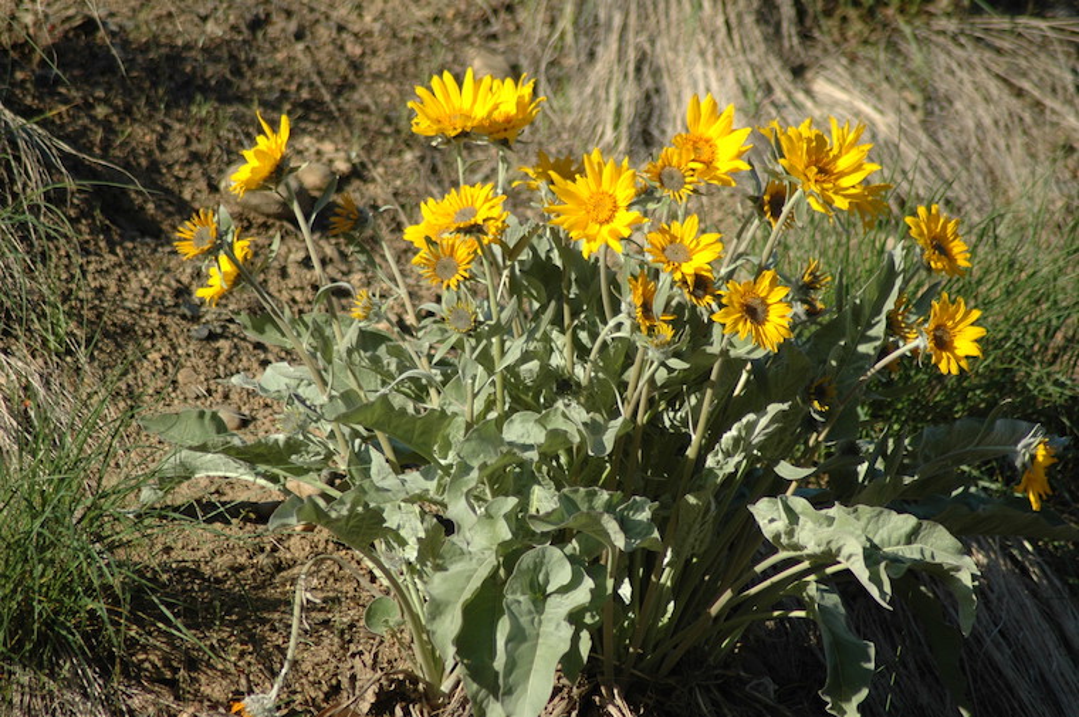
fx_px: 10778
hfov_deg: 5.7
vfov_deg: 3.8
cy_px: 358
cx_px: 540
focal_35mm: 360
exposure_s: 1/640
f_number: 5.3
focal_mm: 240
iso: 200
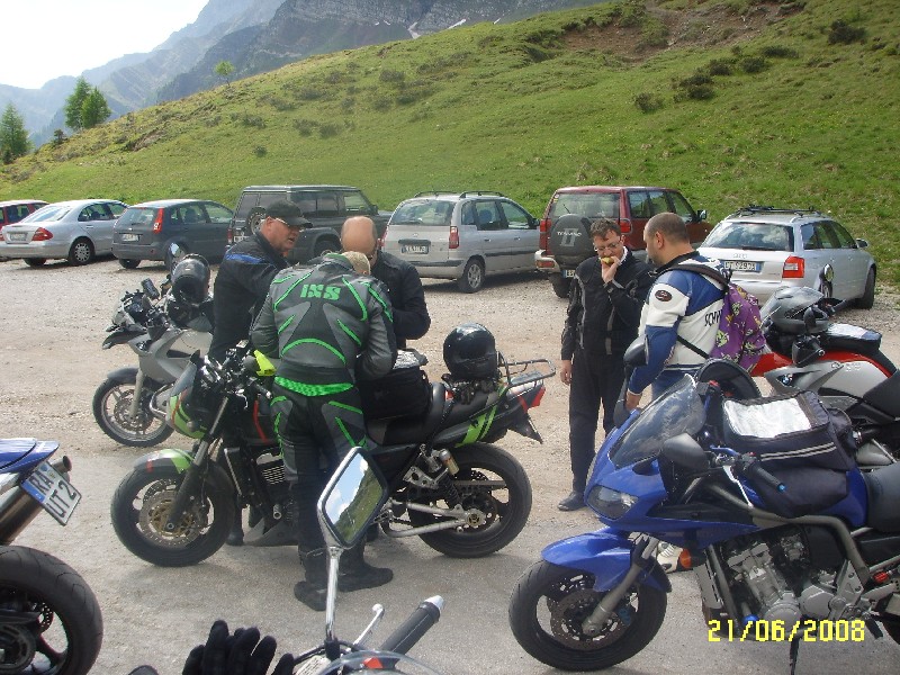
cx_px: 450
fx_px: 1014
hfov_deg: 47.9
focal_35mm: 39
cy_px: 338
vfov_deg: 36.8
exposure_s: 1/125
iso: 50
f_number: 6.3
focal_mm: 6.6
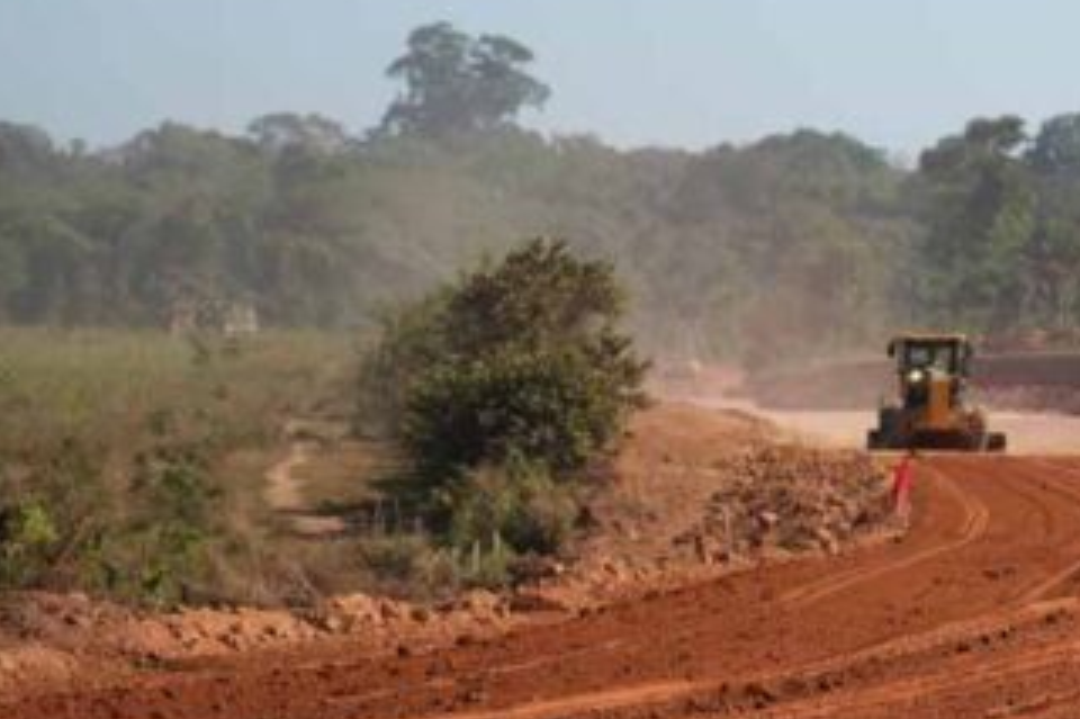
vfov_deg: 5.4
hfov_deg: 8.1
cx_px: 1208
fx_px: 7556
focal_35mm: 252
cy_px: 219
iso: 320
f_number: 4
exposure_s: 1/3200
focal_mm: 105
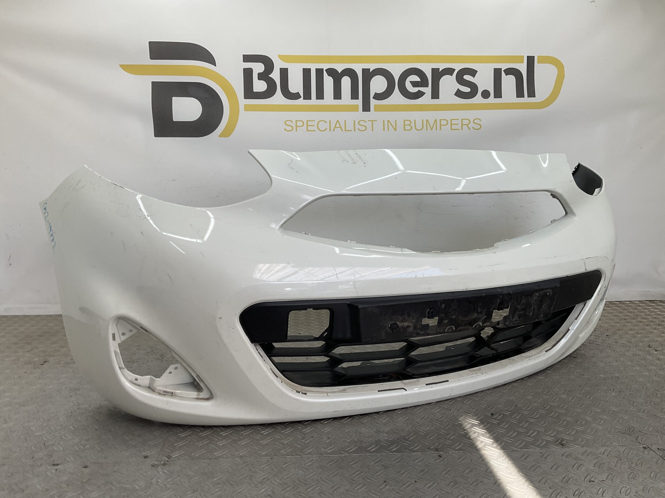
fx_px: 557
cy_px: 249
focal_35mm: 29
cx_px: 332
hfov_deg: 61.7
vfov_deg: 48.2
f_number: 1.8
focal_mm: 3
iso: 16
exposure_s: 1/231
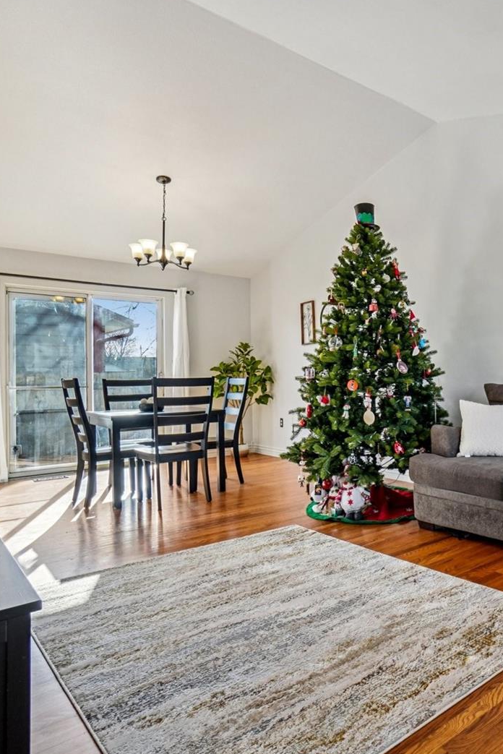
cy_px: 375
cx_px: 476
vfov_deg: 76.1
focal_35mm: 23
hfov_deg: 47.9
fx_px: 482
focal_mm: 10
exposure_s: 1/40
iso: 400
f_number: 8
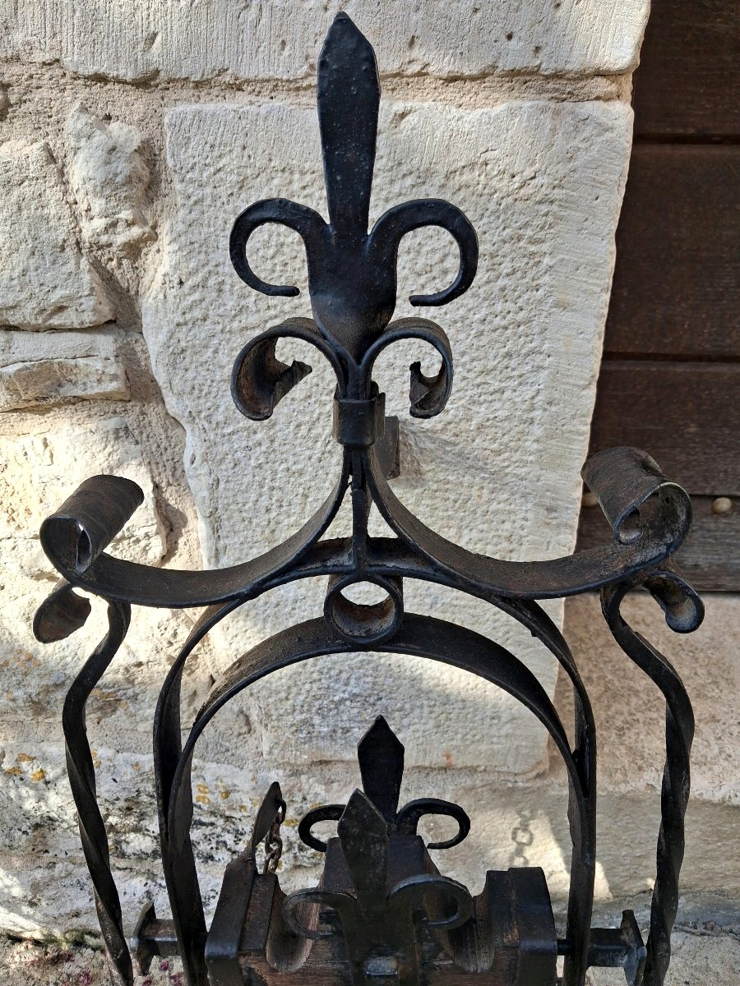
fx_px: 770
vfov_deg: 65.3
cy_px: 493
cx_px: 370
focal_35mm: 27
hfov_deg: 51.4
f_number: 1.8
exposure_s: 1/216
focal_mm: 4
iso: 25
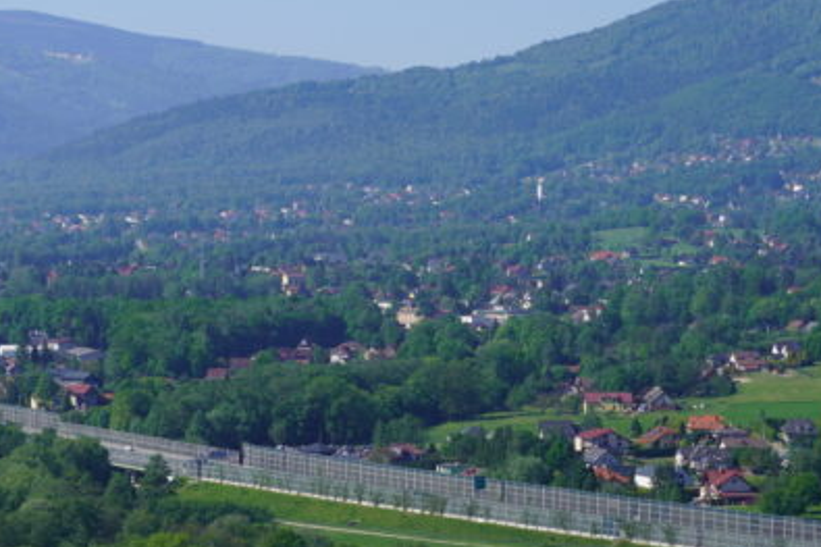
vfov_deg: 9.4
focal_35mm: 146
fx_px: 3328
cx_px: 247
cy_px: 144
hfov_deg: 14.0
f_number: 11
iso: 100
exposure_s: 1/160
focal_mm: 50
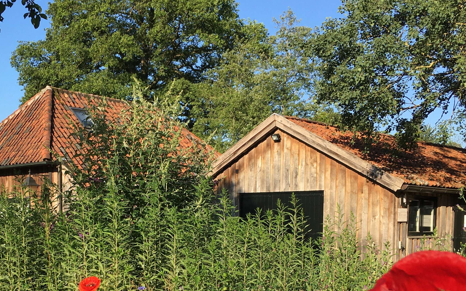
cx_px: 160
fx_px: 673
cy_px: 271
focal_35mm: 53
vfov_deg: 23.7
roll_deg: -0.5
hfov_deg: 37.8
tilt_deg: -3.9
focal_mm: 4.15
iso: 25
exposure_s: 1/874
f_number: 2.2
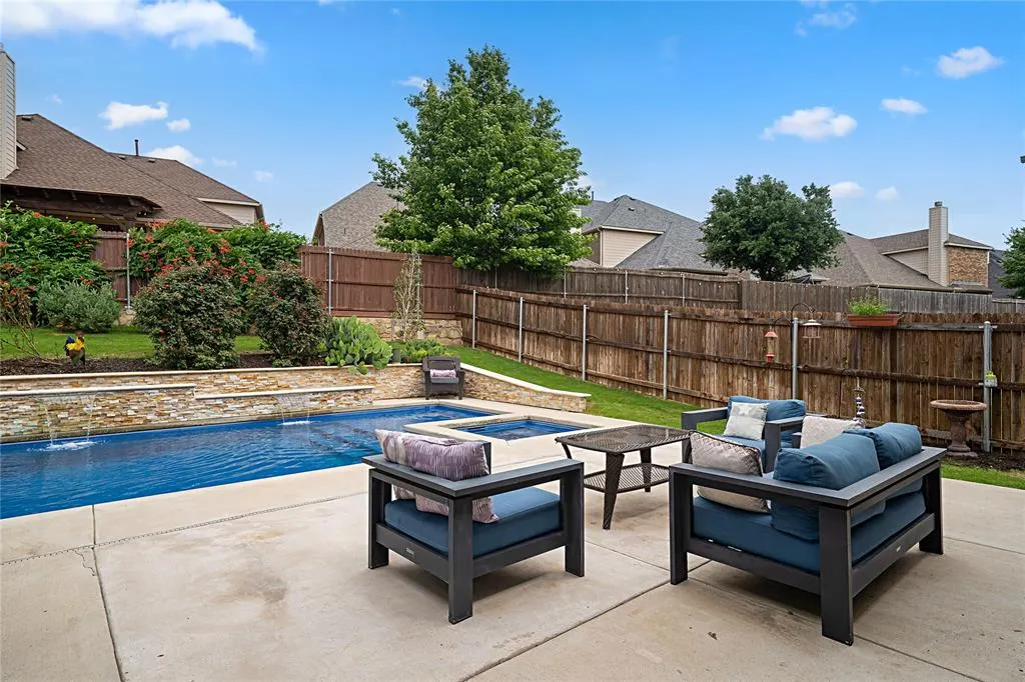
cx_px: 512
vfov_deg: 64.5
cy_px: 341
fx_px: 541
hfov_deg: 86.9
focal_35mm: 19
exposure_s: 1/200
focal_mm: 19
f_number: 9
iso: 500
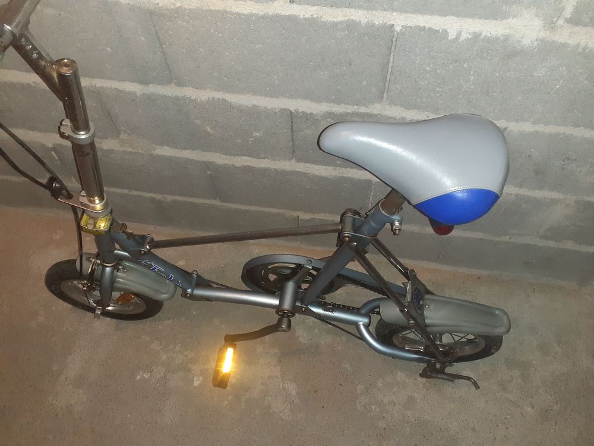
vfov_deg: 51.4
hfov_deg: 65.3
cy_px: 223
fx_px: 463
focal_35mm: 27
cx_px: 297
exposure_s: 1/17
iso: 1000
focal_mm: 3.6
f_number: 1.9
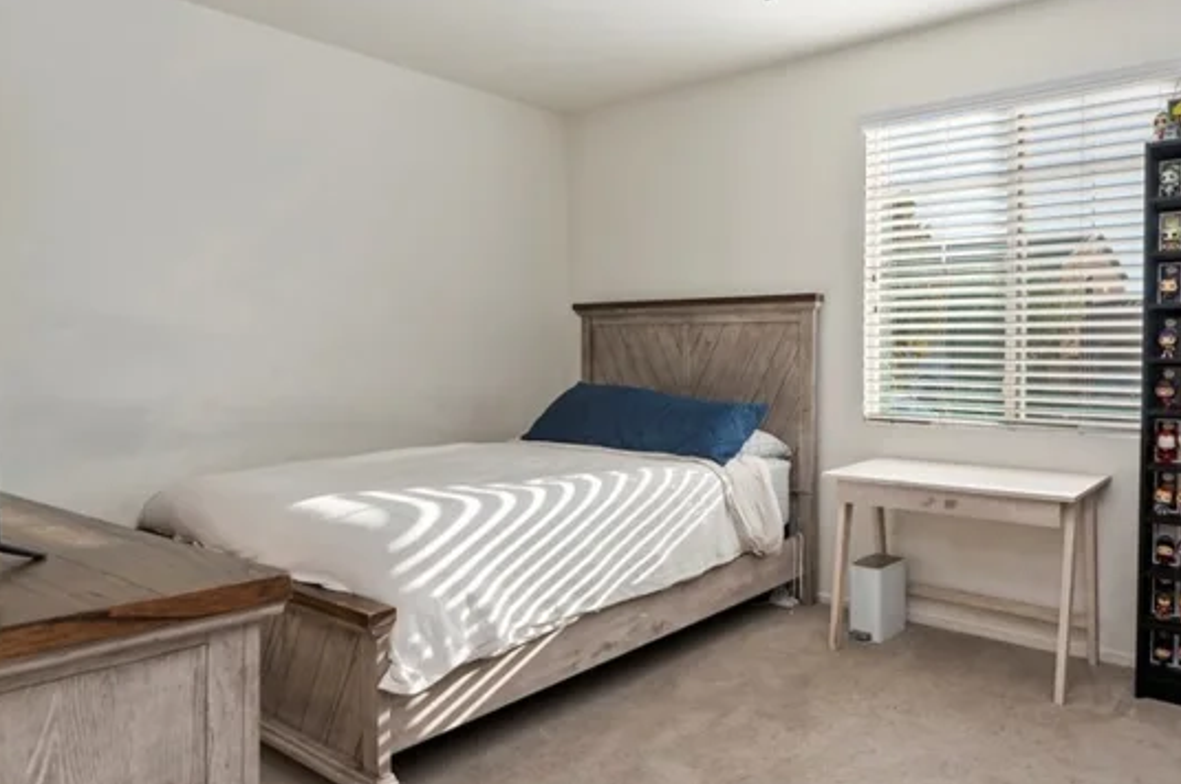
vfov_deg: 56.8
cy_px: 324
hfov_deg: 73.5
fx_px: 721
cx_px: 877
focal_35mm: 22
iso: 500
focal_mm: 14
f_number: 10
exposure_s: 1/30
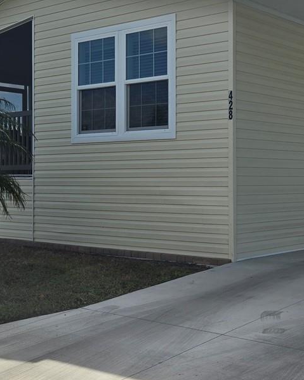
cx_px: 192
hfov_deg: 25.3
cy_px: 167
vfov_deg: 31.4
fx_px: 675
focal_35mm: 60
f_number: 1.8
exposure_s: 1/2945
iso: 25
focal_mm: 5.4
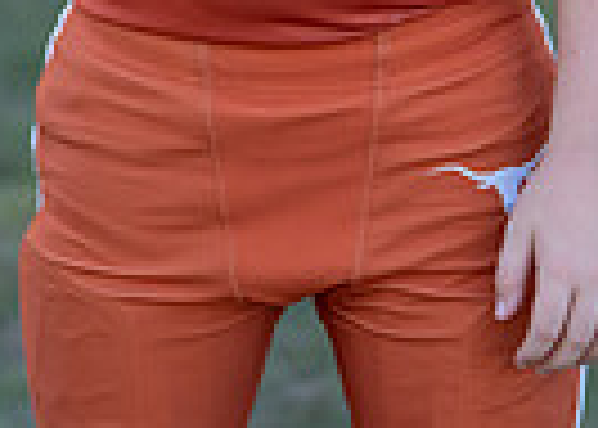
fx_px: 3889
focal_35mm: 229
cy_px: -460
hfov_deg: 8.8
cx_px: 202
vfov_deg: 6.1
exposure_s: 1/1250
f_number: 1.2
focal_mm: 50
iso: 100
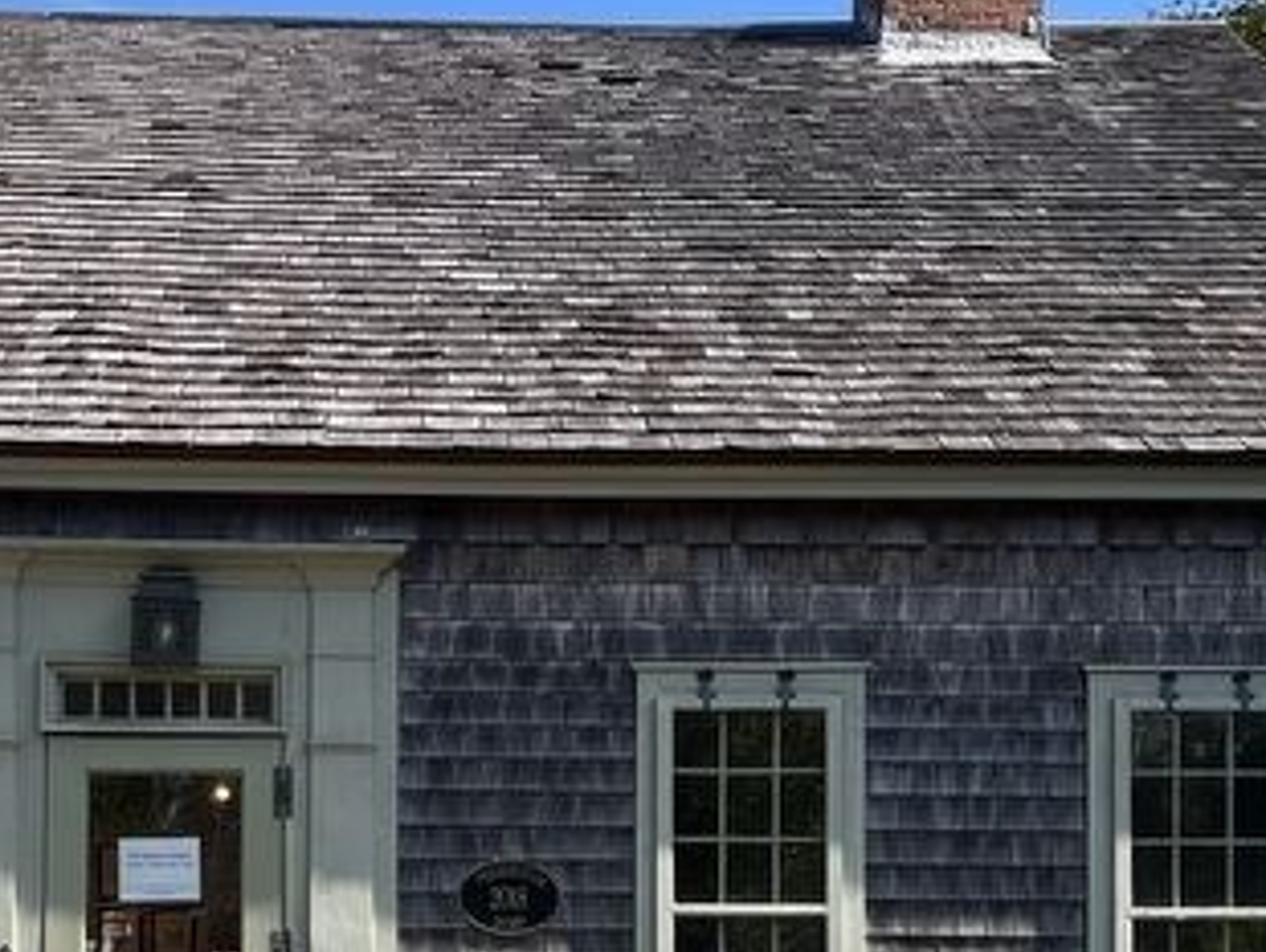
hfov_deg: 28.8
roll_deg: -0.7
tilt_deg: +0.8
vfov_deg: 21.4
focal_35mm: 67
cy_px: 878
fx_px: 2452
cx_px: 437
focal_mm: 5.1
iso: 50
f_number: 1.6
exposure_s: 1/1266
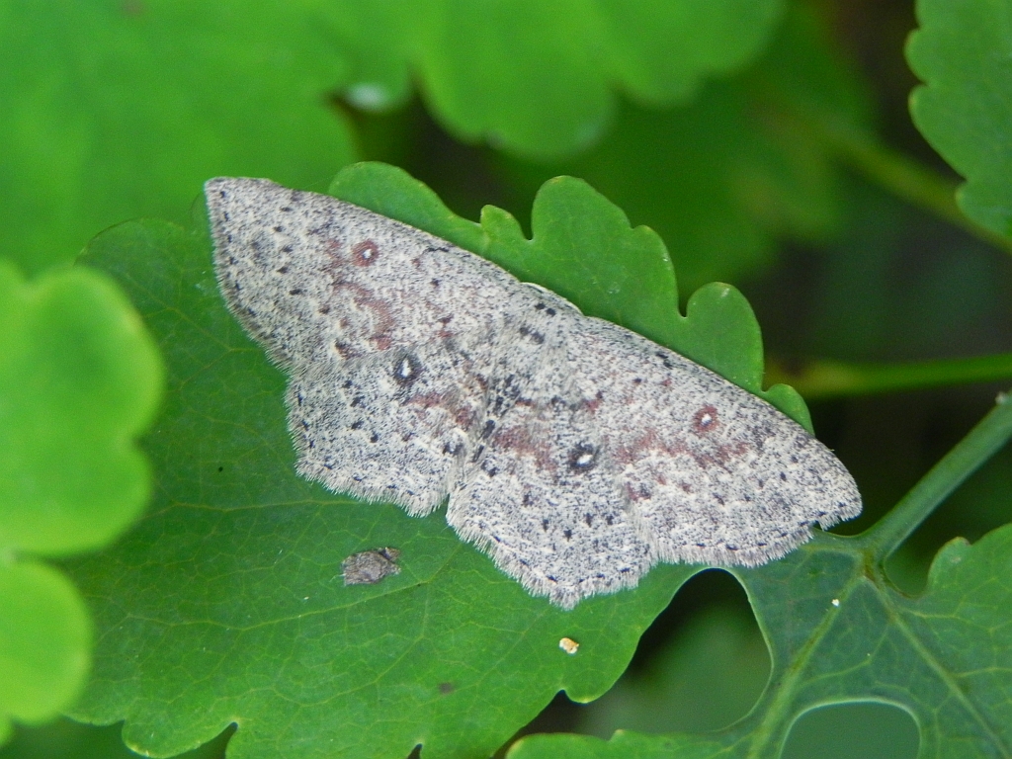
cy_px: 380
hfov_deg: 18.7
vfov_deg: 14.1
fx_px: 3070
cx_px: 506
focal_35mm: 105
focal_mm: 18.8
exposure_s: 1/25.6
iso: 400
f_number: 4
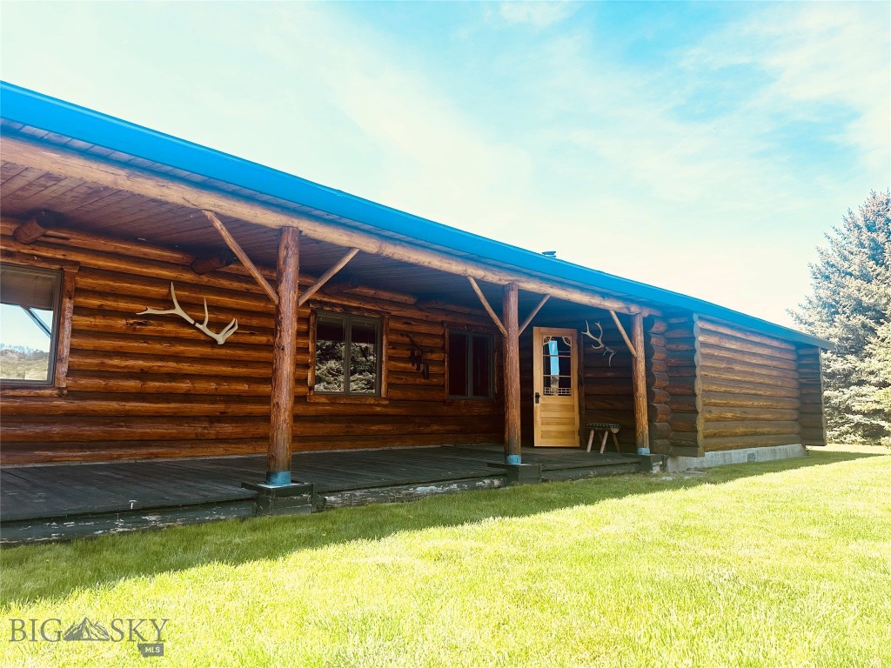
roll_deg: -2.1
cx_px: 446
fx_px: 618
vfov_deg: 56.8
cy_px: 334
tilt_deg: +7.4
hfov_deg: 71.6
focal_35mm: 24
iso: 80
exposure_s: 1/2028
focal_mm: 6.86
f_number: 1.78
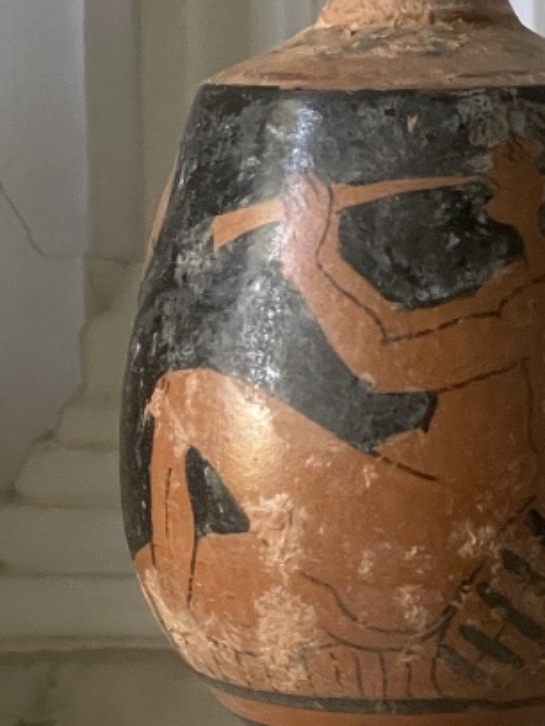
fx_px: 3212
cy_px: 504
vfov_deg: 12.9
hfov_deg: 9.7
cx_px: 449
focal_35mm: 153
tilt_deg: -7.4
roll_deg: +1.2
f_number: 2
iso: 500
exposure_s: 1/60
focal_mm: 6
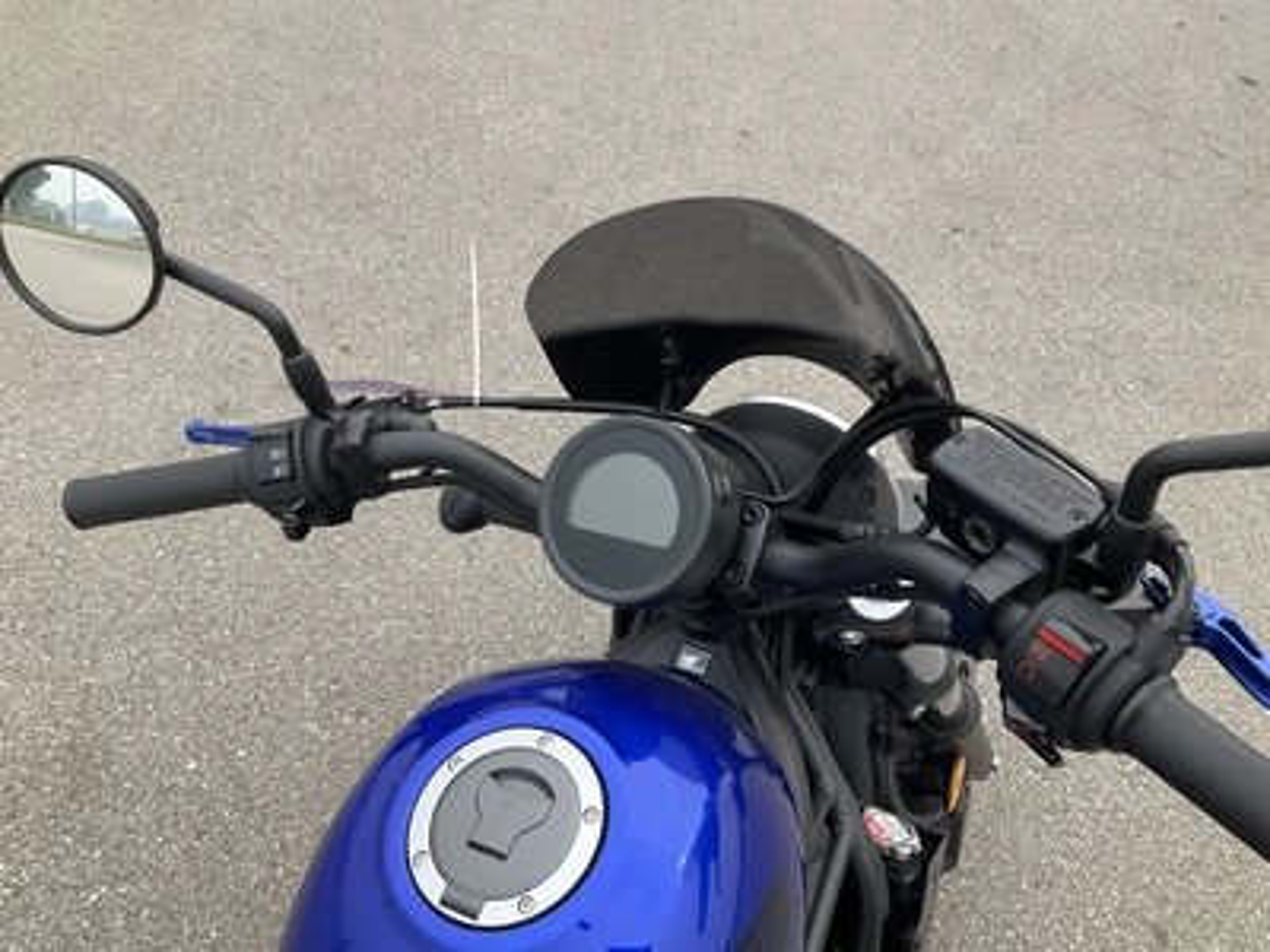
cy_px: 476
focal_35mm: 29
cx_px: 635
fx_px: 1064
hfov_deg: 61.7
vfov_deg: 48.2
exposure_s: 1/728
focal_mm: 3
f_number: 1.8
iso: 25
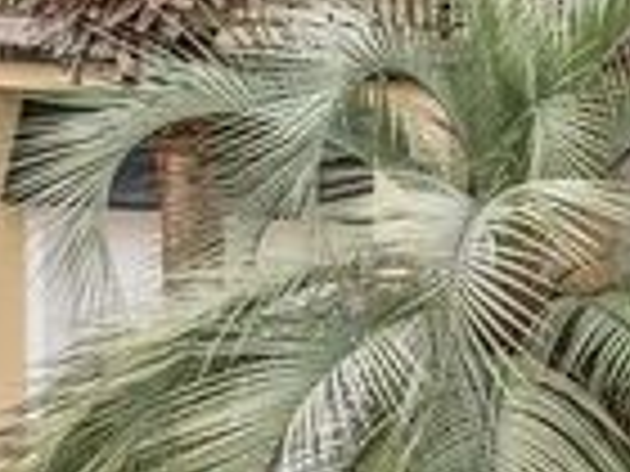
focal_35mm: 175
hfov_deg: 9.5
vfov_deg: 8.3
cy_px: -240
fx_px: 3185
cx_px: 1714
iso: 190
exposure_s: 1/500
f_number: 2.8
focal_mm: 12.29
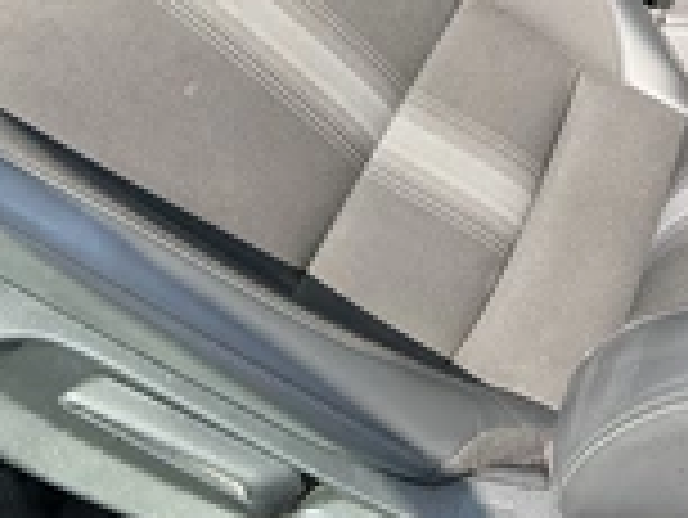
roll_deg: -29.3
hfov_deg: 25.9
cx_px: 603
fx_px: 1452
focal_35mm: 73
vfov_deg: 19.6
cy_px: -9
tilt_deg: -42.2
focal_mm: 3
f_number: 1.8
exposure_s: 1/215
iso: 20
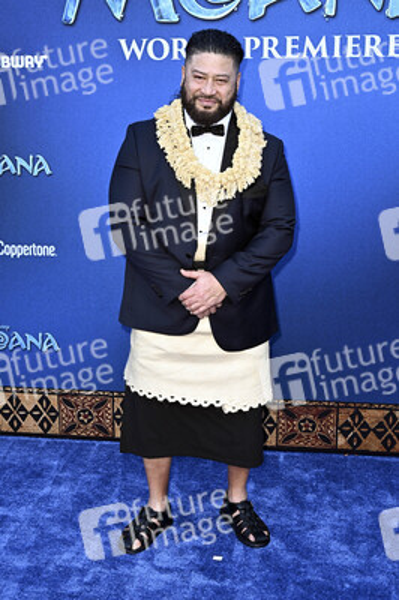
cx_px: 200
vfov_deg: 46.4
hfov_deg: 31.8
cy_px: 300
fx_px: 699
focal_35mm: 42
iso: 800
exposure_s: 1/250
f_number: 6.3
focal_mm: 42
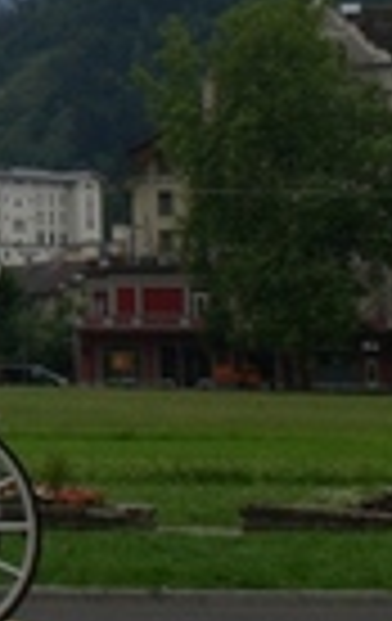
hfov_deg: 6.6
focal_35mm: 193
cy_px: 76
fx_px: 3279
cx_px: -387
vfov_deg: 10.8
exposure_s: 1/200
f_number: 5.7
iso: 50
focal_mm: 10.4
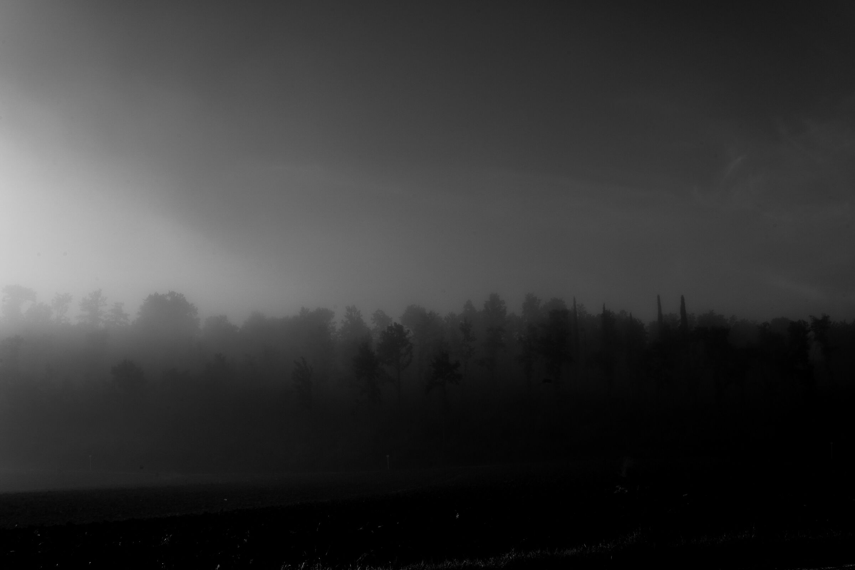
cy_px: 285
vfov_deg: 37.9
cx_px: 428
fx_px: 831
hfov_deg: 54.4
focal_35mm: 35
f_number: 16
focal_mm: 35
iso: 100
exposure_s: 1/200
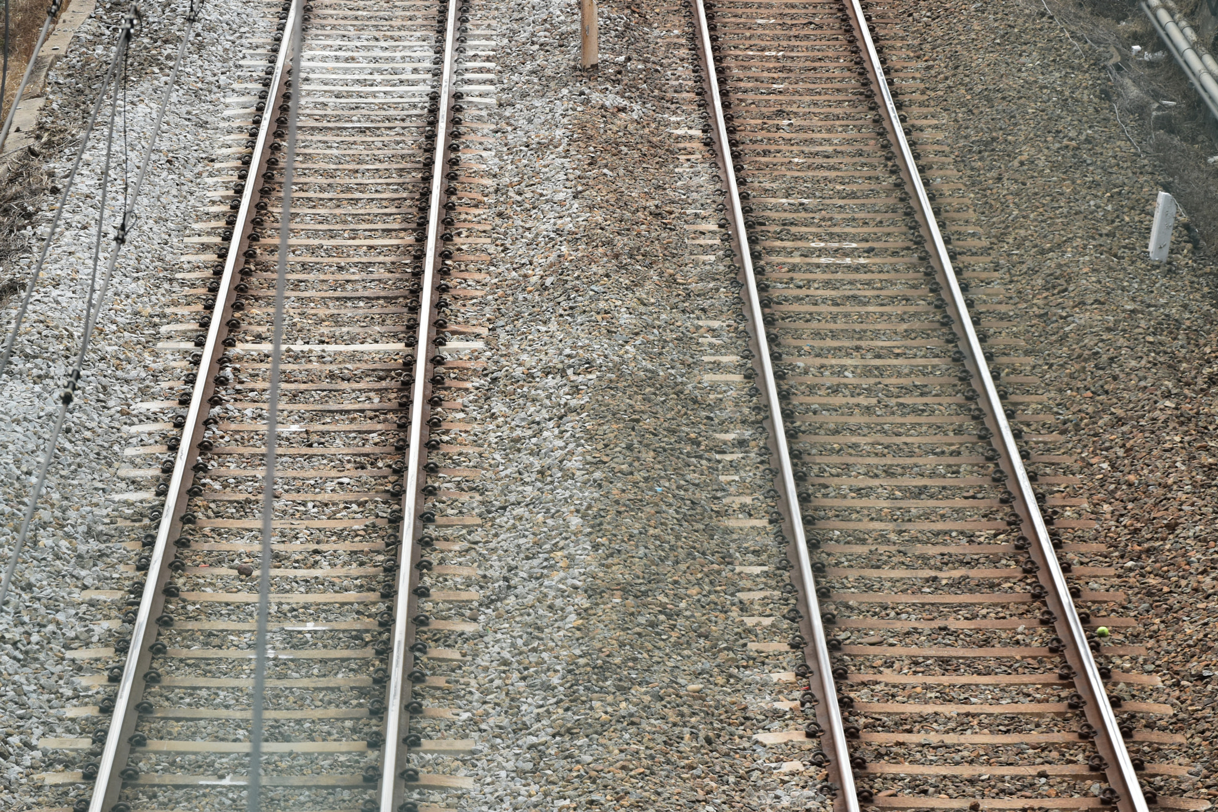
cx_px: 609
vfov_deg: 8.7
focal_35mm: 158
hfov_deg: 13.0
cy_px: 406
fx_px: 5328
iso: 400
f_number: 10
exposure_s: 1/320
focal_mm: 105
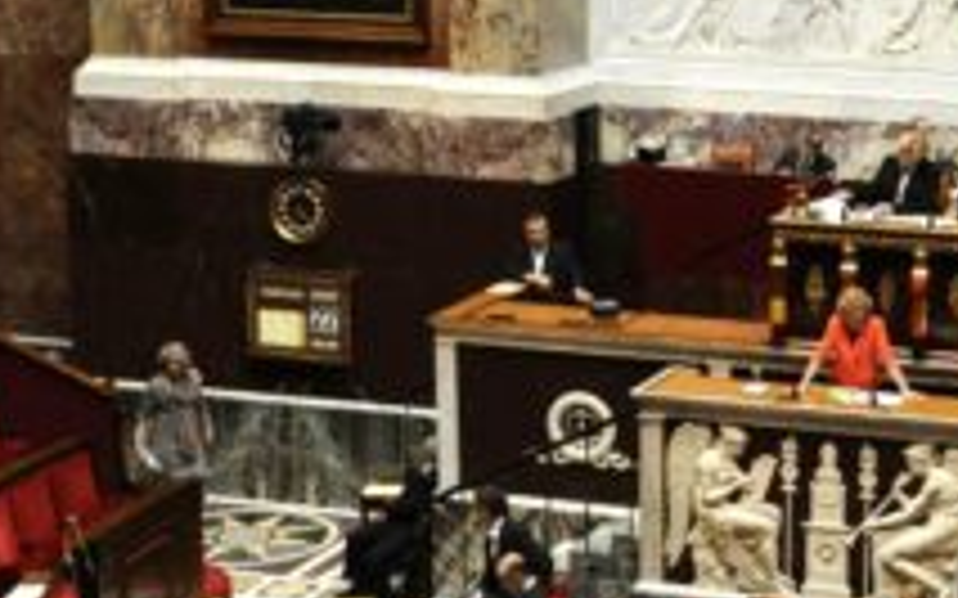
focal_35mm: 88
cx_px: 882
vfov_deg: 14.8
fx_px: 2297
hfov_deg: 22.9
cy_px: 160
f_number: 5
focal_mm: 24
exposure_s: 1/200
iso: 2000
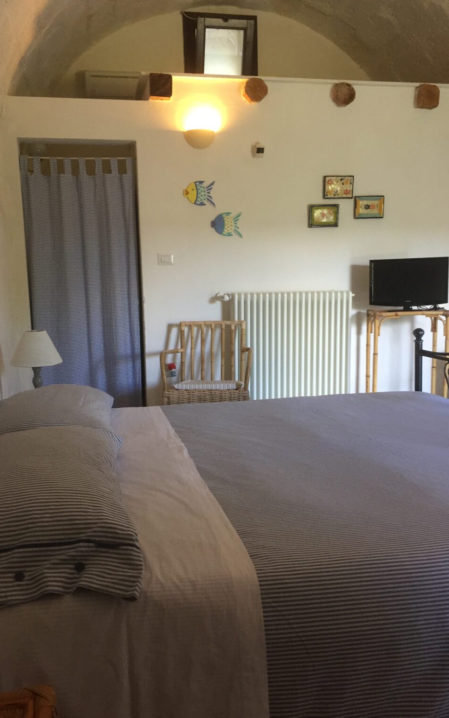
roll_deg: +1.6
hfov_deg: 40.6
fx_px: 607
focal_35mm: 31
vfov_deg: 61.2
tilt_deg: -7.0
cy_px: 359
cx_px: 208
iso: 160
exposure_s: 1/33
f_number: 2.2
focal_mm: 4.15
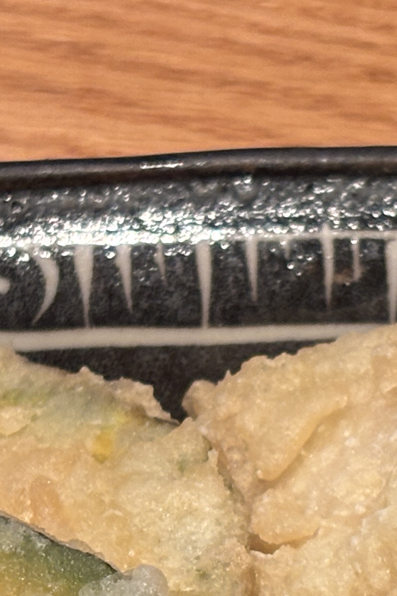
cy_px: 713
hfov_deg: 7.0
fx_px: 3258
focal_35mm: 197
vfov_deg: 10.3
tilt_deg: -55.6
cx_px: 289
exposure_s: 1/60
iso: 160
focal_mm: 5.96
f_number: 1.6
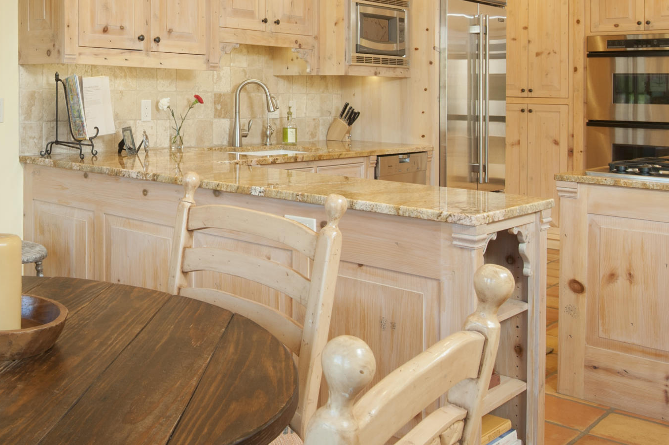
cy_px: 89
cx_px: 74
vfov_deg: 31.1
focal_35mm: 42
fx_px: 780
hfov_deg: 42.8
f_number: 10
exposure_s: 1/10
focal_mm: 19
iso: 400
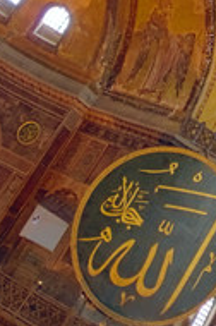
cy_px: 14
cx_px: 298
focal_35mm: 76
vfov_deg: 25.7
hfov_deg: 16.7
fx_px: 684
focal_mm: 15
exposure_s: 1/40
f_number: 4
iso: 1600
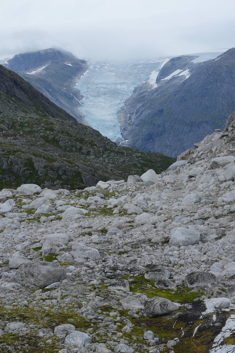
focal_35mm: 65
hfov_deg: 20.9
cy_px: 171
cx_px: 130
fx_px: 636
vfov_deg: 31.0
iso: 100
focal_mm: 50
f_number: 11
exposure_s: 1/50
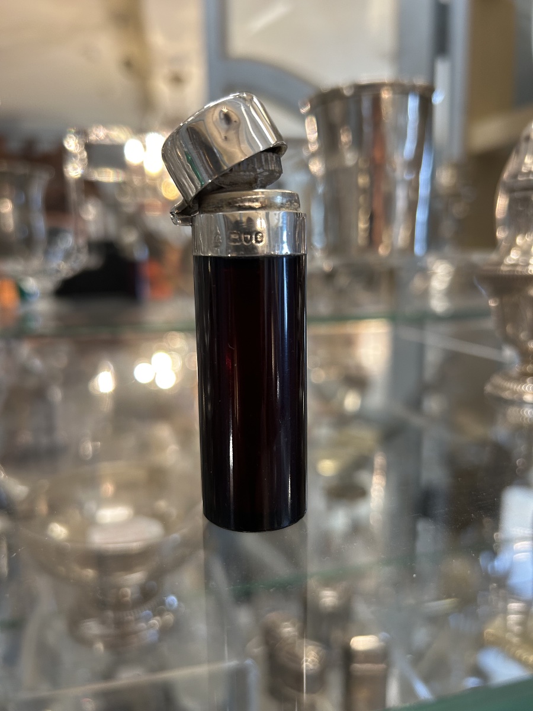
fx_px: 534
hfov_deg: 53.1
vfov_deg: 67.3
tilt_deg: -10.7
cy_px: 356
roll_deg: -0.4
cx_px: 266
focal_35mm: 26
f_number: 1.5
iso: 160
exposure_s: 1/50
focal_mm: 5.7
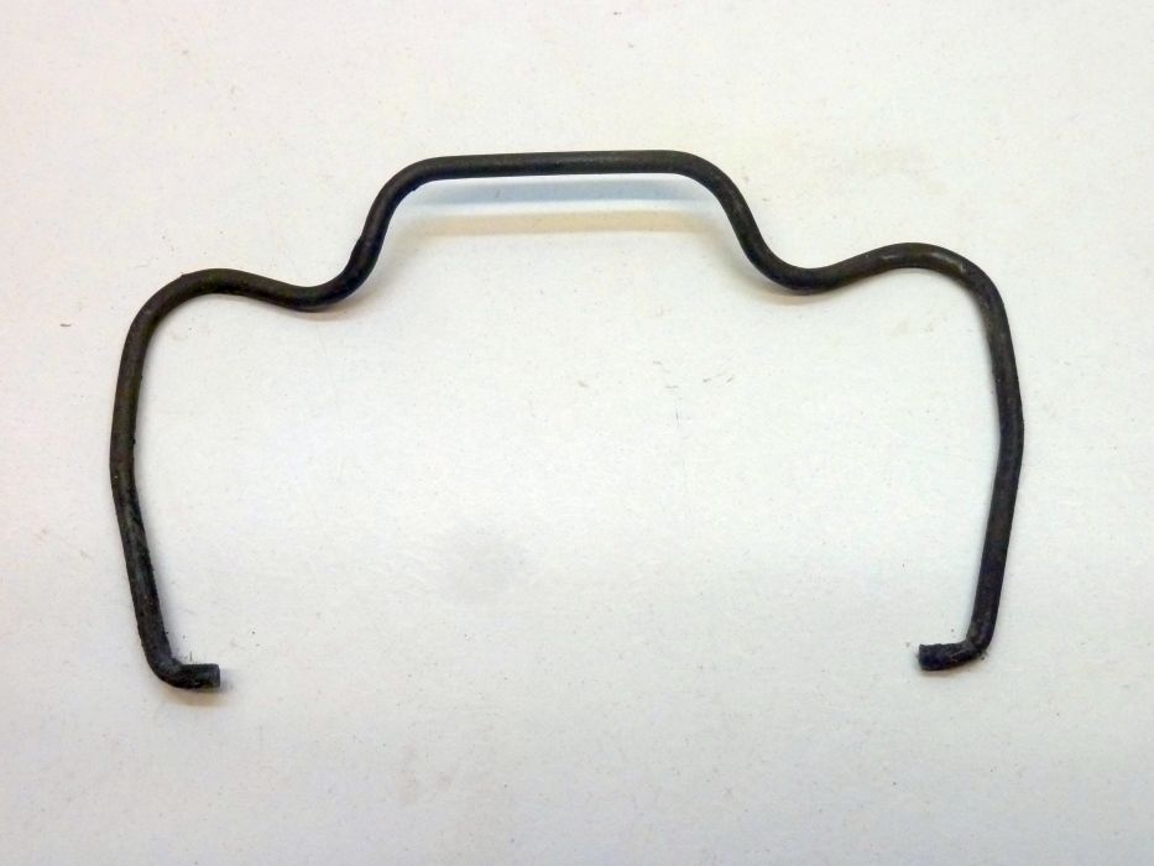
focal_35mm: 55
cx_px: 577
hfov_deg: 34.9
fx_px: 1834
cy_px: 433
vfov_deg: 26.6
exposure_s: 1/40
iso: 320
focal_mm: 9.1
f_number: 3.9
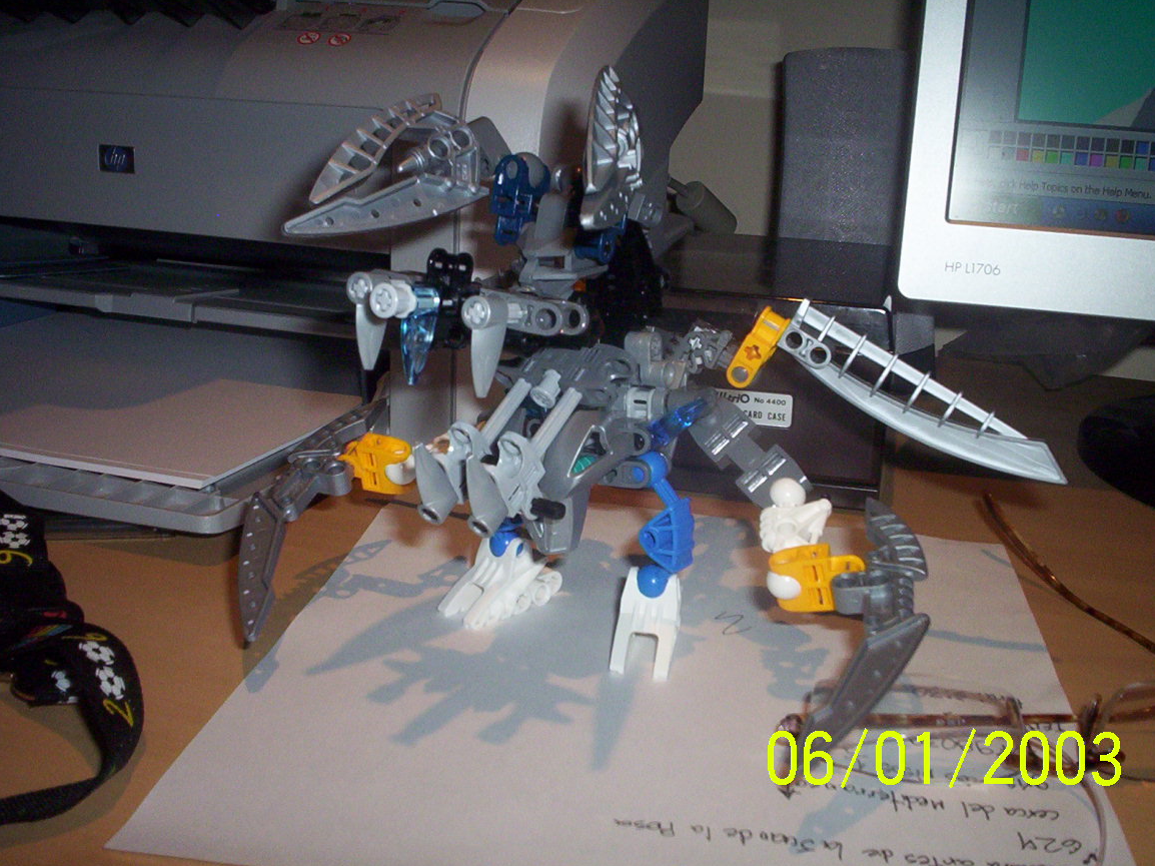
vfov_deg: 36.8
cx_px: 592
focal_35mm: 39
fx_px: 1301
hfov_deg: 47.9
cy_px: 431
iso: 140
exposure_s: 1/60
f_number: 4.5
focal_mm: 4.99
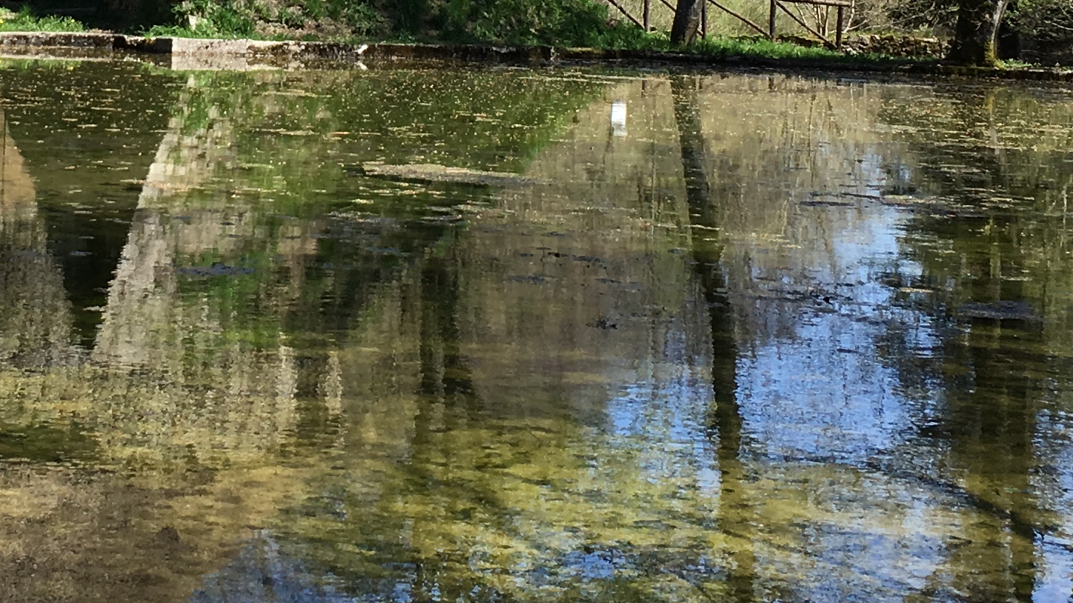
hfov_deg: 23.6
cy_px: -104
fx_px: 2503
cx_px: 133
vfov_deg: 13.4
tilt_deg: +0.4
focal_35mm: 88
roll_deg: -1.5
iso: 25
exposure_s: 1/705
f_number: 2.2
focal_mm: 4.15
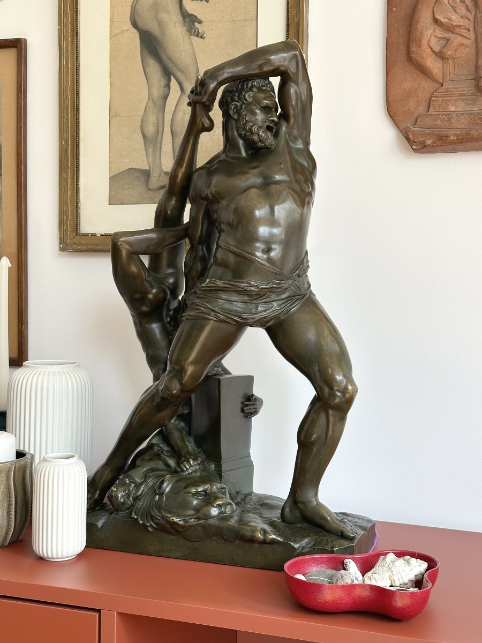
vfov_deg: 39.7
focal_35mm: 48
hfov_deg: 30.3
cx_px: 241
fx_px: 891
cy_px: 322
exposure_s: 1/143
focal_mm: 6.86
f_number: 1.78
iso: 80
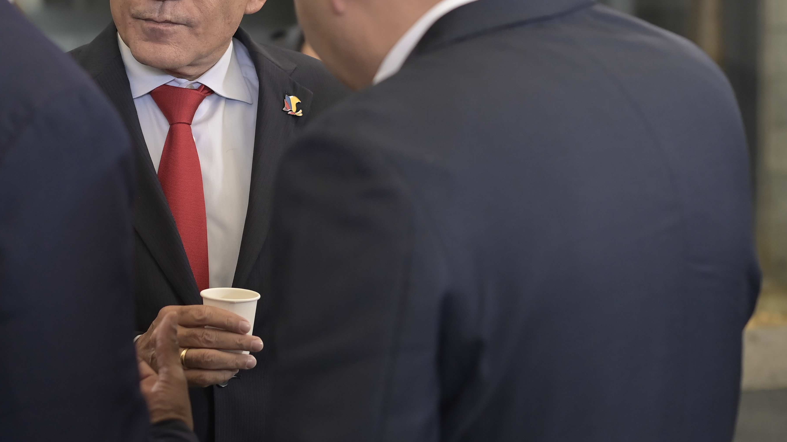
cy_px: 80
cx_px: 236
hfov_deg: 26.0
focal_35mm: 81
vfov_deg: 14.8
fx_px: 1690
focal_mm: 50
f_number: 2.5
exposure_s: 1/640
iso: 3200
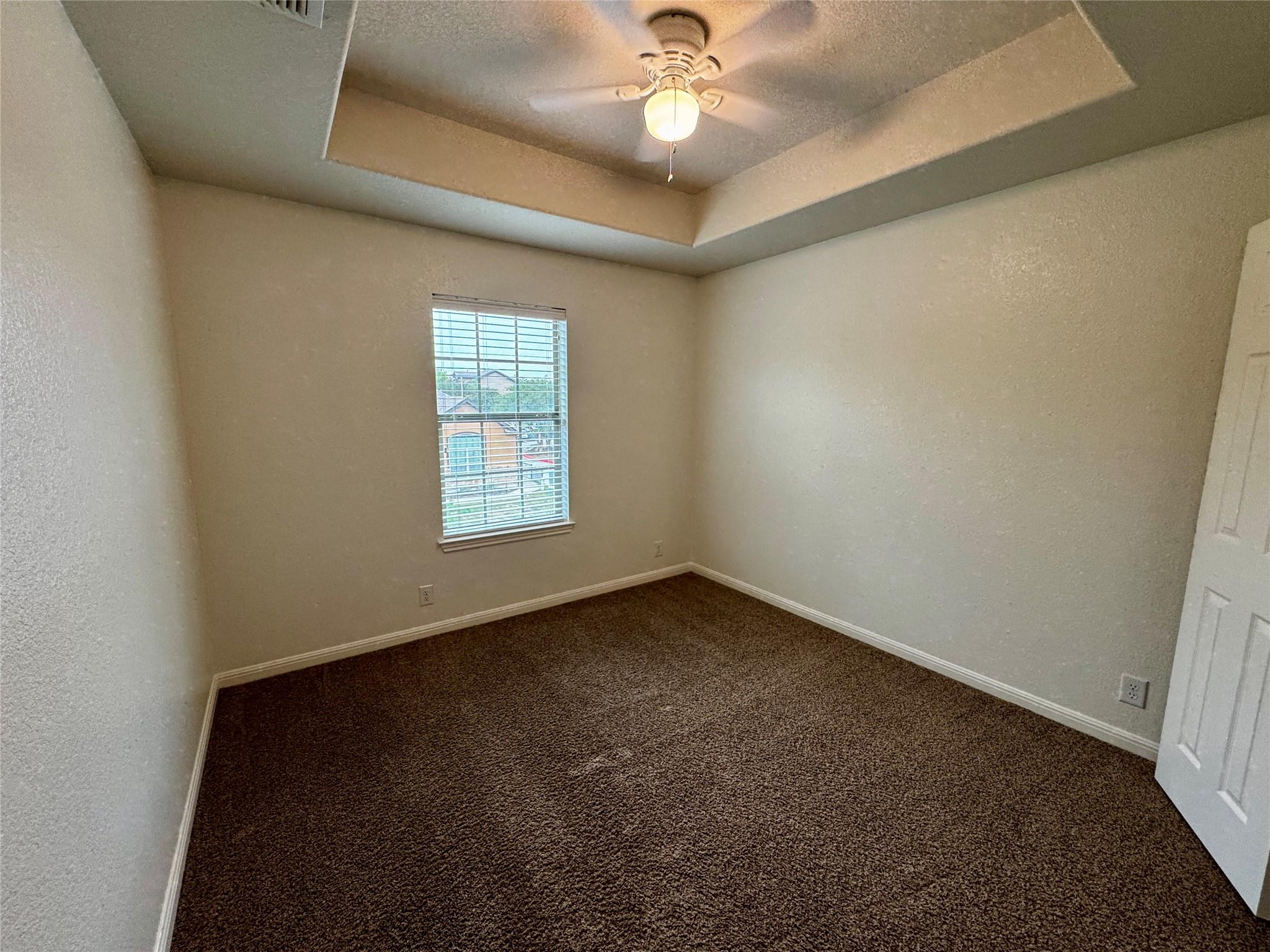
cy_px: 476
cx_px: 635
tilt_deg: -9.0
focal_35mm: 14
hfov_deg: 102.1
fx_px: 514
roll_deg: +0.0
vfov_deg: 85.7
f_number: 2.2
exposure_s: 1/60
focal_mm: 2.22
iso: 200
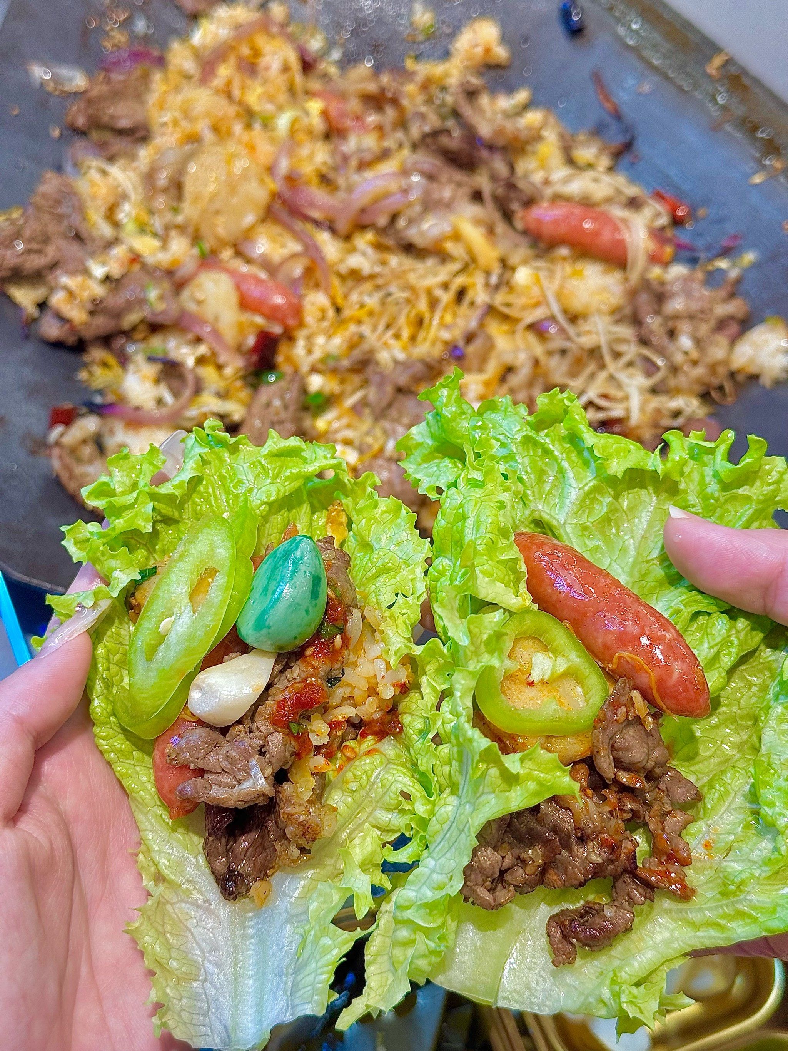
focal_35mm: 48
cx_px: 394
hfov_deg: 30.3
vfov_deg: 39.7
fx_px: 1457
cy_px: 526
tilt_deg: -58.1
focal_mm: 6.76
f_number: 1.78
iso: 50
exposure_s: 1/50
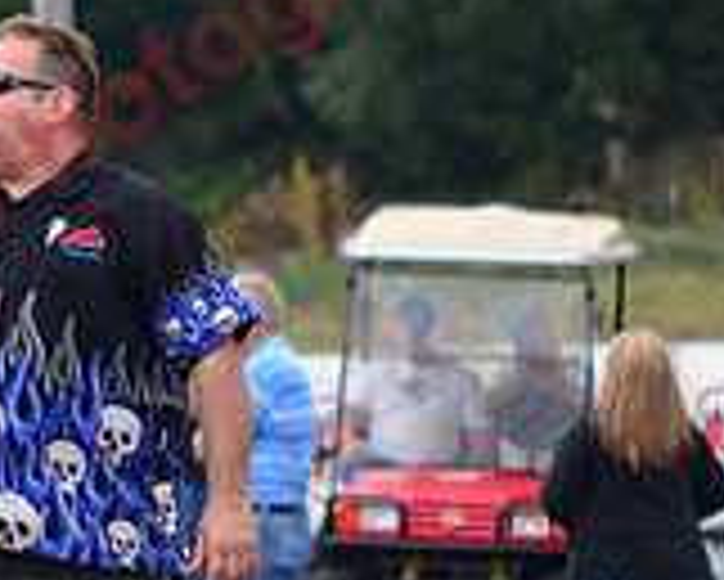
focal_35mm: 1010
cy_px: 193
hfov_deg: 1.9
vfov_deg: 1.5
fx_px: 21655
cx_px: 31
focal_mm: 200
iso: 1000
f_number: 5.6
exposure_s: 1/320
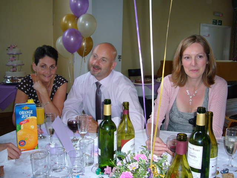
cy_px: 89
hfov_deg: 55.4
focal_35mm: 33
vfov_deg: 42.9
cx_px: 118
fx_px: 226
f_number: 3
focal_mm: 5.4
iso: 100
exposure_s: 1/8
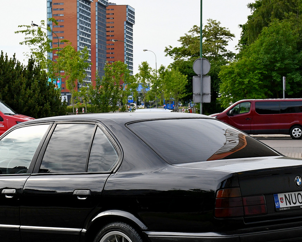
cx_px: 116
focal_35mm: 97
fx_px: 867
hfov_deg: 19.7
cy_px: 133
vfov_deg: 15.9
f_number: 6.3
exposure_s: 1/500
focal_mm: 35
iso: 200
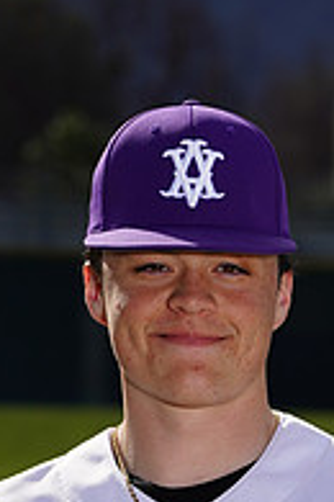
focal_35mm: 571
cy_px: 651
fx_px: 7946
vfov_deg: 3.6
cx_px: 258
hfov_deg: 2.4
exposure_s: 1/250
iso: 100
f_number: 10
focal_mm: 192
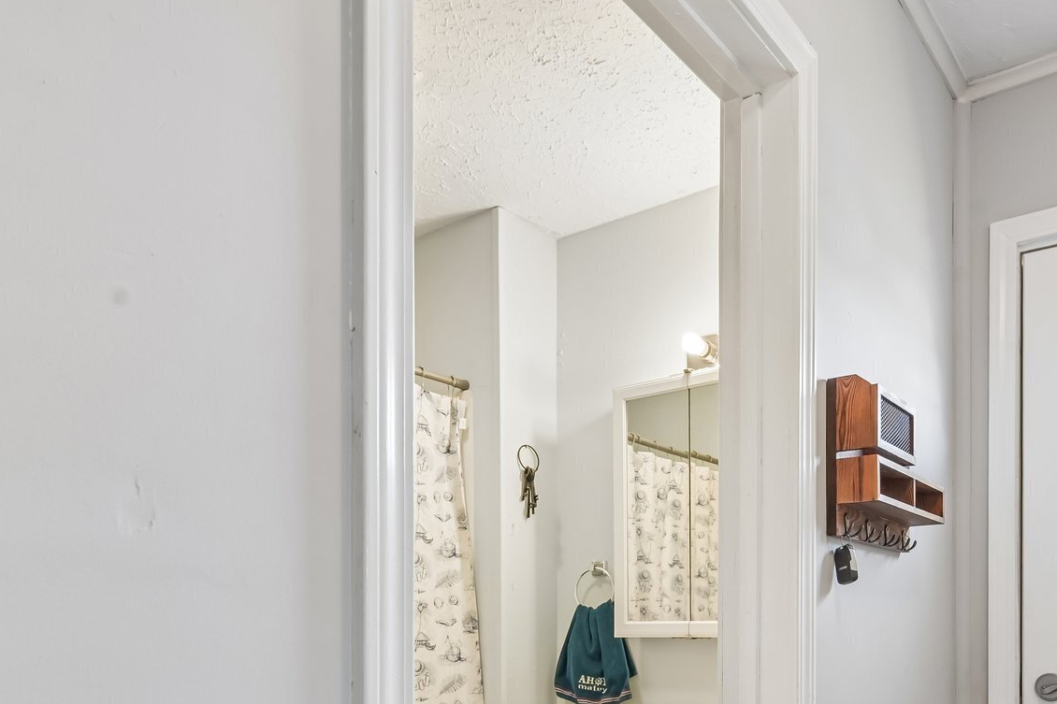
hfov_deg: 63.1
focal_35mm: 29
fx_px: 851
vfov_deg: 41.5
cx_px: 631
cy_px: 632
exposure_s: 1/13
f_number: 8
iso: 400
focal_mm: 16
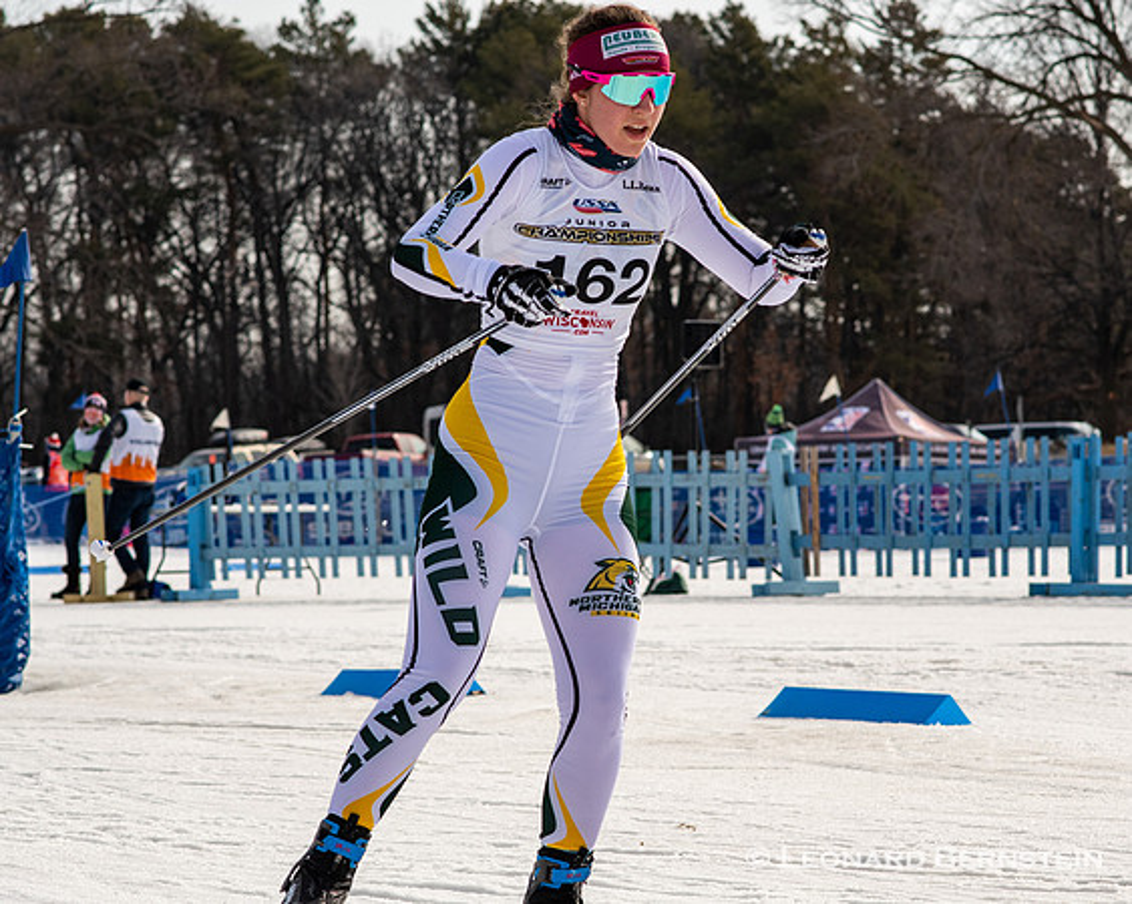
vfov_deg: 10.7
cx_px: 608
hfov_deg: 13.4
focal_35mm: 144
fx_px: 4809
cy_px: 452
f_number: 6.3
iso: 400
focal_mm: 85
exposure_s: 1/2000
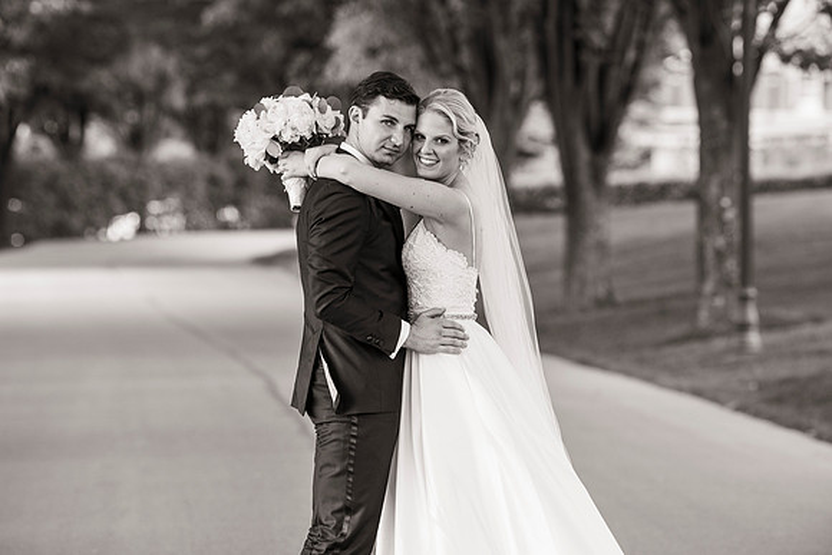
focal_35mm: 200
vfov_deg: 6.9
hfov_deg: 10.3
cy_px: 278
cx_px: 416
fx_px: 4623
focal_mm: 200
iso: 800
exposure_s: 1/400
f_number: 5
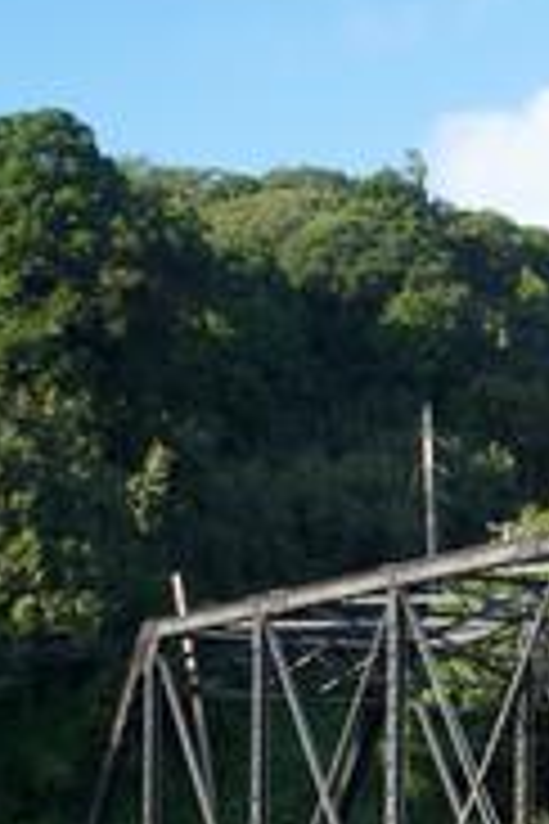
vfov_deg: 19.5
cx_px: 702
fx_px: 2333
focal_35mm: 102
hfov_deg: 13.0
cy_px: 797
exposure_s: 1/467
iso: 100
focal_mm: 6
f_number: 2.8
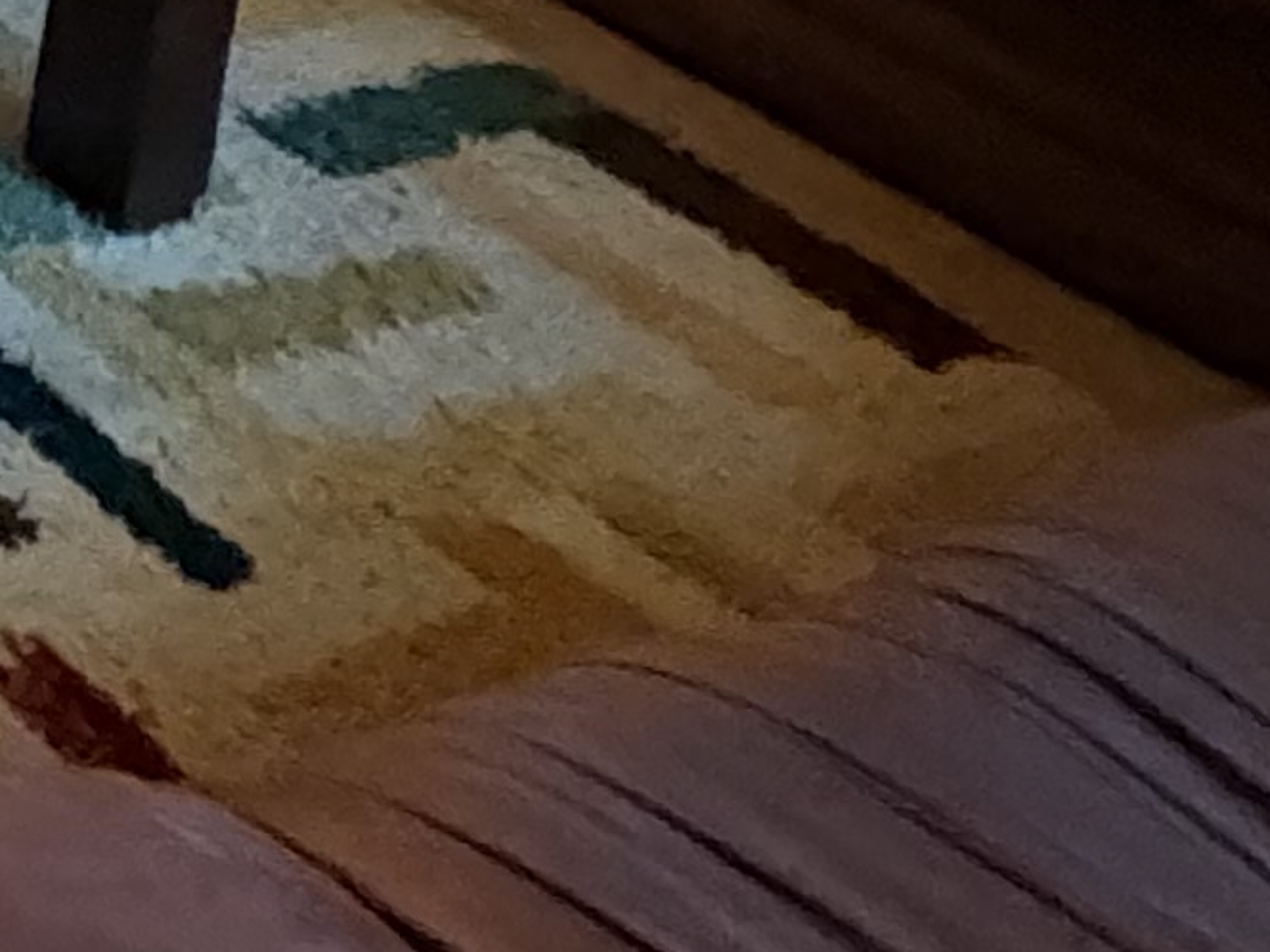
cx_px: -1840
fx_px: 3119
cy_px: -1201
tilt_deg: -12.1
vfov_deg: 13.6
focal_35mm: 85
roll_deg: +1.2
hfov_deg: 14.4
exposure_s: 1/30
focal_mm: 2.22
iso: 1000
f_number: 2.2
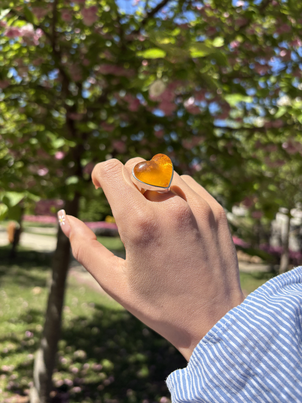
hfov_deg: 53.1
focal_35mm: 26
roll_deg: -3.6
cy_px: 202
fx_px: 302
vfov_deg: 67.3
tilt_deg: +2.6
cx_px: 151
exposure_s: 1/3125
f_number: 1.6
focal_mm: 5.96
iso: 64
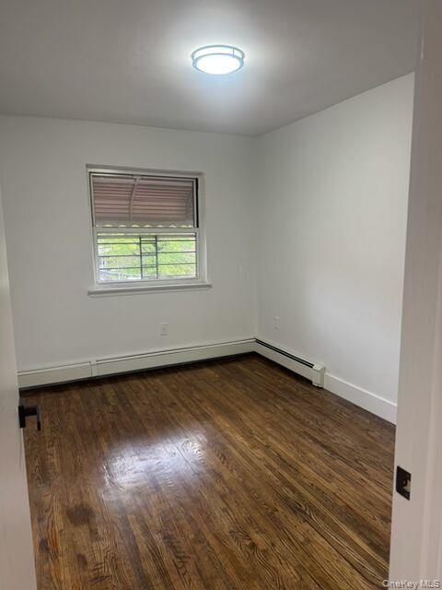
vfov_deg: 71.6
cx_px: 221
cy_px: 295
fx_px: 409
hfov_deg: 56.8
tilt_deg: -8.8
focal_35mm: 24
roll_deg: +1.0
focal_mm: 6.76
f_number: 1.78
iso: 125
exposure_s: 1/60
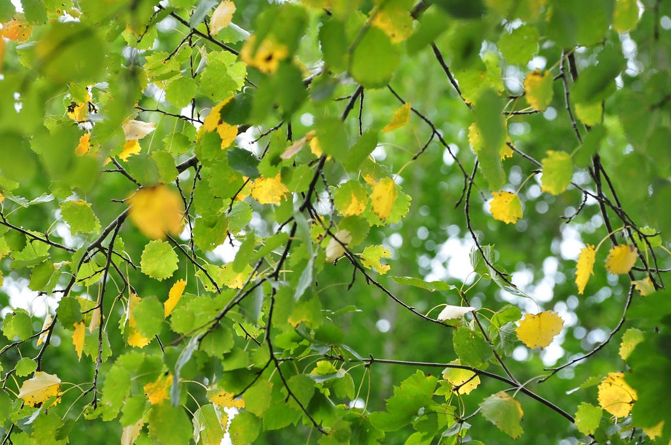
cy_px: 222
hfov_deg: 8.1
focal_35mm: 255
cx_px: 336
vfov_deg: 5.4
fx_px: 4747
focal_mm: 170
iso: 900
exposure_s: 1/250
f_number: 5
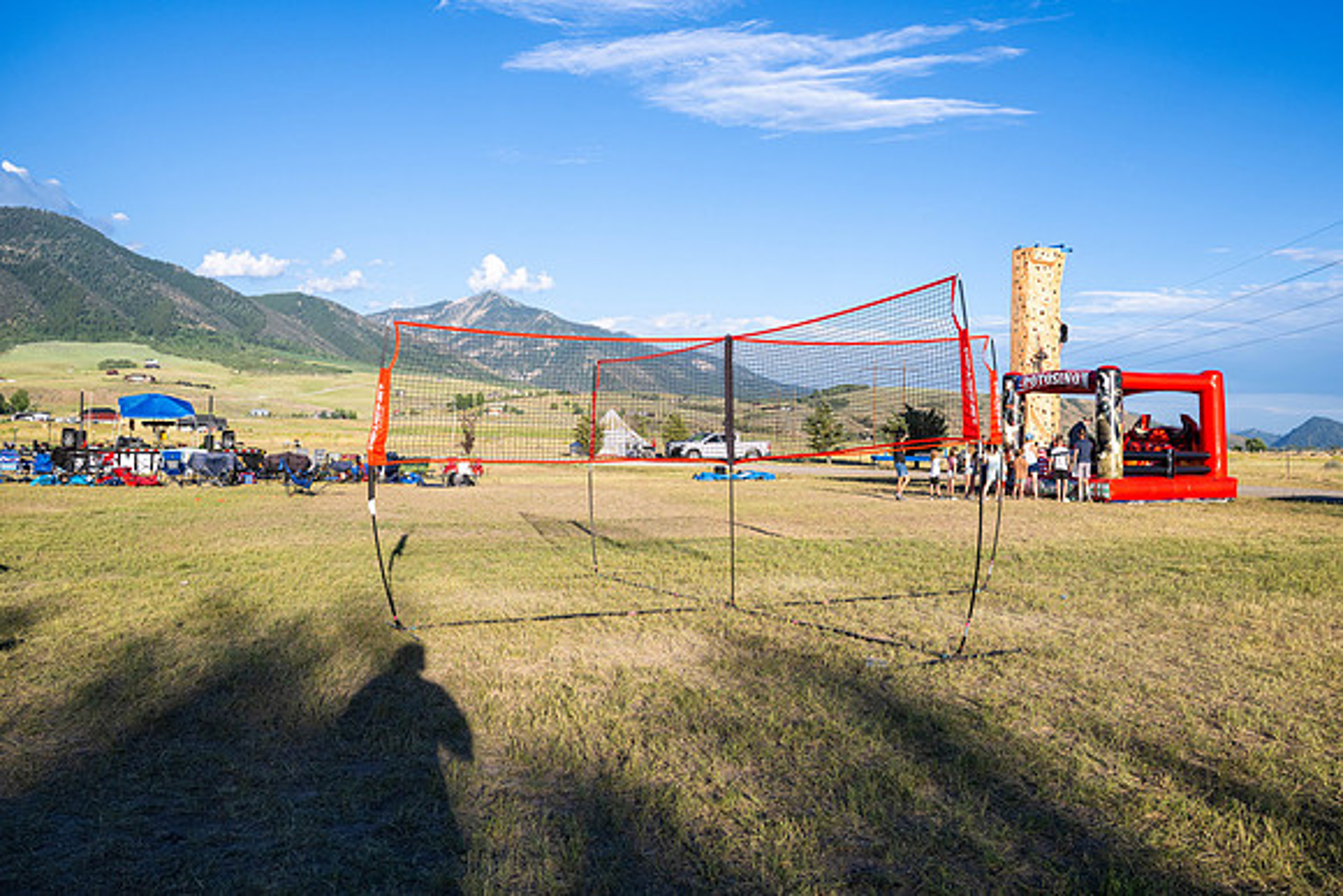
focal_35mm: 31
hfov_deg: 60.4
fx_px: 1152
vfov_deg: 42.5
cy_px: 402
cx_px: 733
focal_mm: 28
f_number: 5.6
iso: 400
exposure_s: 1/1250
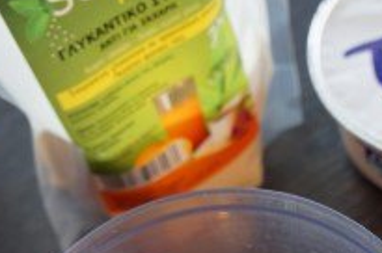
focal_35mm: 88
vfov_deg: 15.0
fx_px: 932
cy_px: 294
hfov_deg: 22.3
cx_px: 385
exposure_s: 1/60
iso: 320
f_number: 4
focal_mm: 20
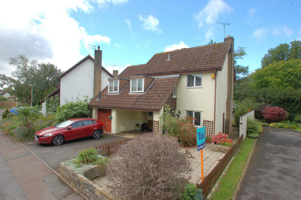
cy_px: 100
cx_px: 150
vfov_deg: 67.3
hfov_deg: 90.1
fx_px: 150
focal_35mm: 18
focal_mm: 12
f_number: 10
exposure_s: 1/250
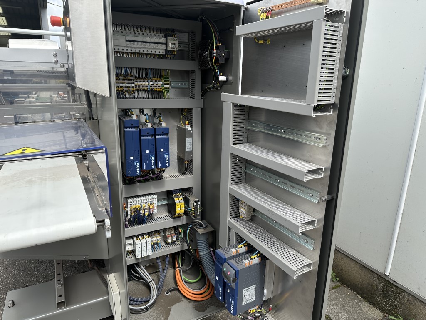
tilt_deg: -14.7
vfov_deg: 56.8
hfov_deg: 71.6
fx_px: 295
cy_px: 160
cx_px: 213
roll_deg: -1.2
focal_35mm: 24
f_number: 1.78
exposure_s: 1/1393
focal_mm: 6.86
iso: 80
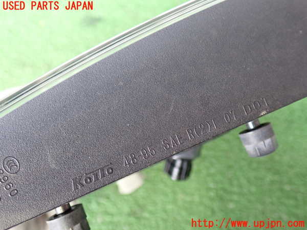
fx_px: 319
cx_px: 154
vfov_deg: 39.7
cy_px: 115
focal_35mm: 36
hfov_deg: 51.4
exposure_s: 1/40
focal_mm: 6.37
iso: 500
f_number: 2.5
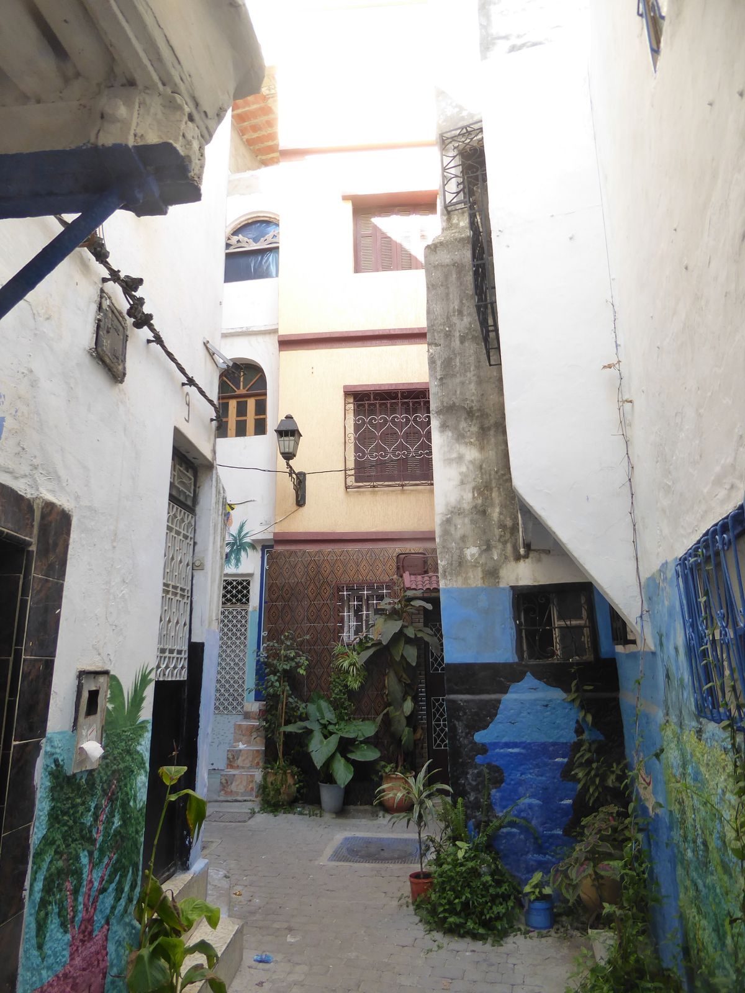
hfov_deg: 54.9
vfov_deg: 69.4
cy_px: 496
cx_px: 372
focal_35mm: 25
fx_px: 717
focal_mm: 4.3
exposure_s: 1/60
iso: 125
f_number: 3.3
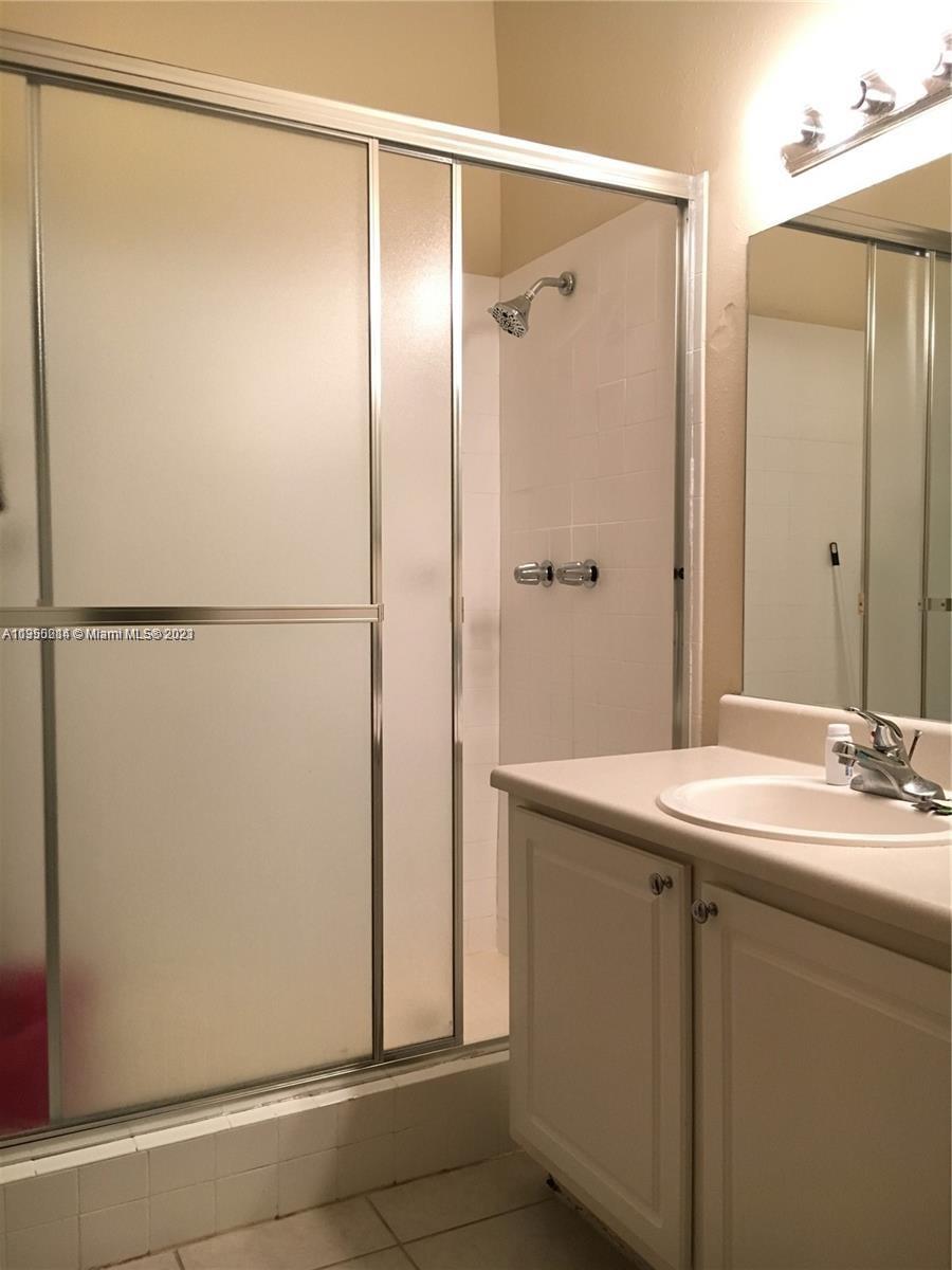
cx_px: 476
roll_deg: -0.6
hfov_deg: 48.2
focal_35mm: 29
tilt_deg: -3.3
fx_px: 1063
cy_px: 635
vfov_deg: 61.7
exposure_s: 1/30
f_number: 2.2
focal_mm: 4.15
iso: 160
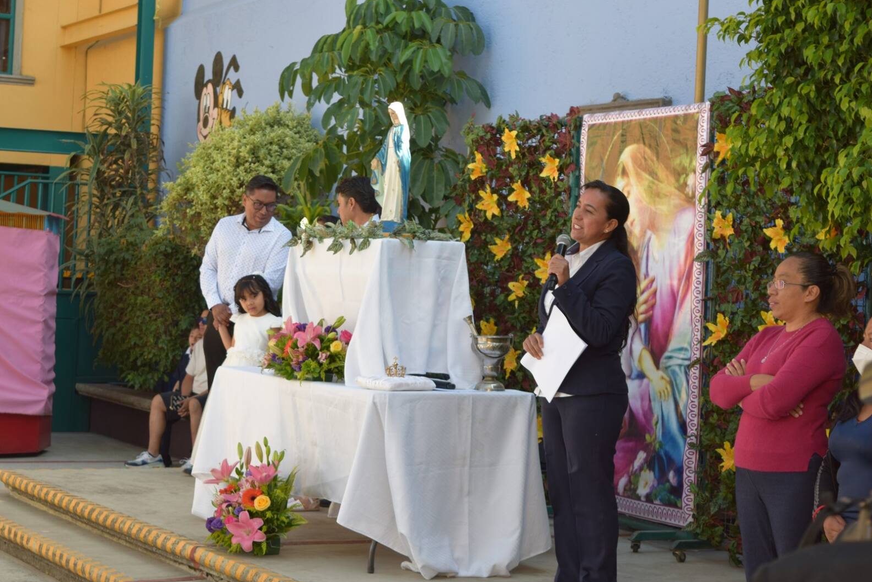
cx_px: 432
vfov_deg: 16.4
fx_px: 2023
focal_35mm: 84
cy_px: 293
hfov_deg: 24.3
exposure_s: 1/200
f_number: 7.1
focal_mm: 55
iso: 400
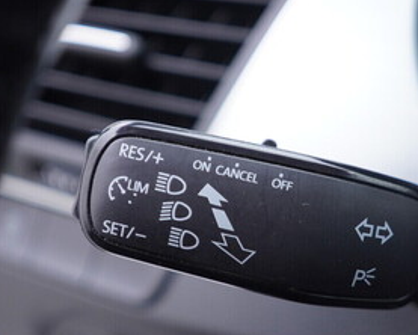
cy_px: 198
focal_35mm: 67
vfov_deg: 22.8
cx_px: 229
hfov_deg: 28.3
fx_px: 829
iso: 200
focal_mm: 24
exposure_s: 1/40
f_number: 2.8
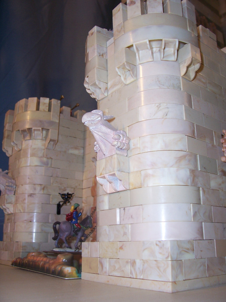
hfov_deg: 41.8
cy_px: 151
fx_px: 296
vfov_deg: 54.0
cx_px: 113
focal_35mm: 34
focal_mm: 5.6
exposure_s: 1/60
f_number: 2.7
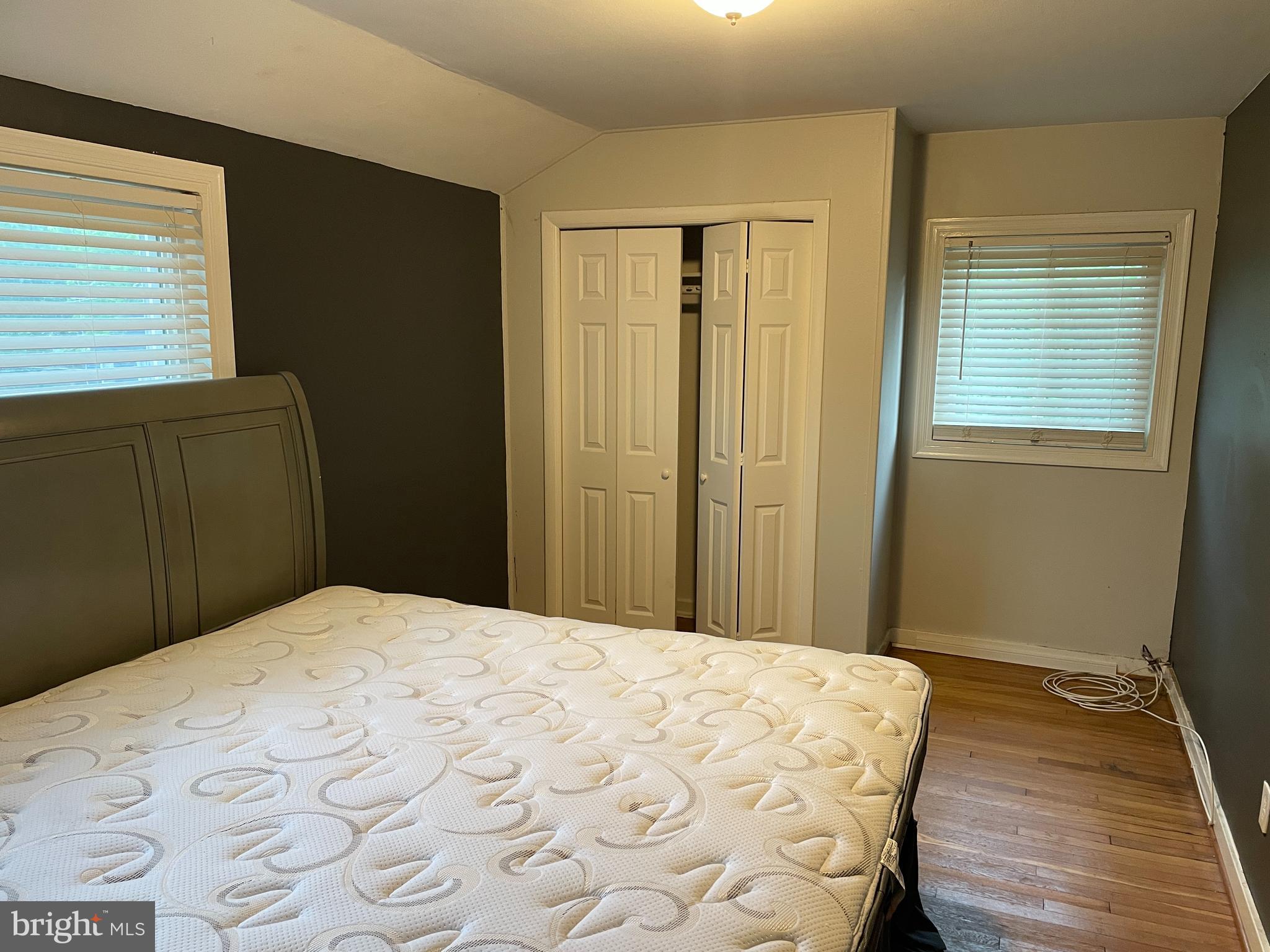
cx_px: 635
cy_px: 476
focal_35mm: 26
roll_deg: -0.1
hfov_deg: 67.3
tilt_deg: -9.7
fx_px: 954
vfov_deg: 53.1
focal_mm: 4.2
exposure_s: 1/60
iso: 125
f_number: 1.6
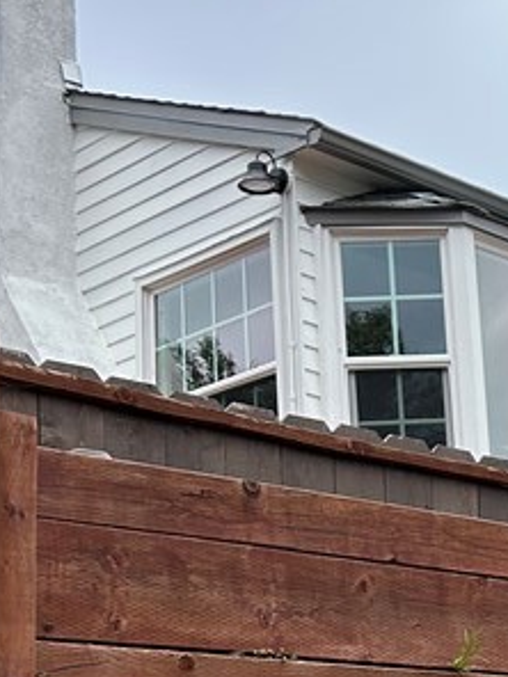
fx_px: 1761
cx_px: 666
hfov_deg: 15.6
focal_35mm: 90
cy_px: 741
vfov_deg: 20.7
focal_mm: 5.7
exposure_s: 1/859
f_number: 1.5
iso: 50
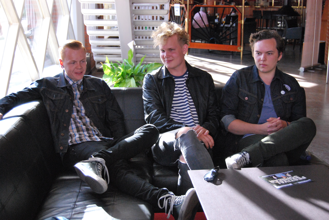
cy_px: 110
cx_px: 164
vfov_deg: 28.2
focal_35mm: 48
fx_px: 439
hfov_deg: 41.1
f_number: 4.5
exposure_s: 1/400
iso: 1600
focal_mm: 32
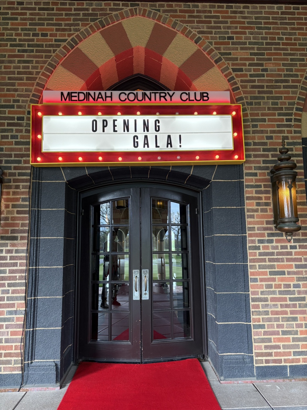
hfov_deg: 53.1
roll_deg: +0.9
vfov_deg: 67.3
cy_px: 205
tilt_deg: +8.3
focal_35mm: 26
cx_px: 154
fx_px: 307
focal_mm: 5.96
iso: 125
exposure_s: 1/228
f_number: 1.6
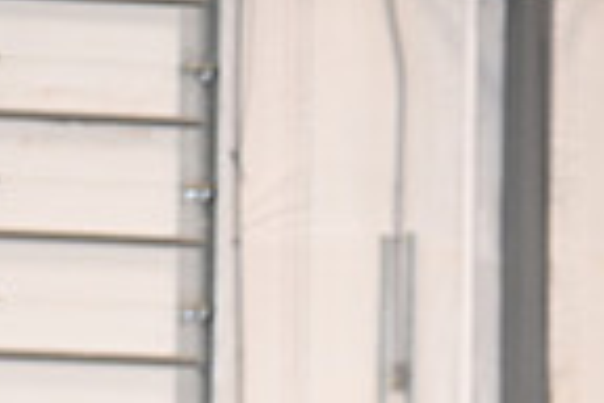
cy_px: 787
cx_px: 327
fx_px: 13539
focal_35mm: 807
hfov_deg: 2.6
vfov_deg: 1.7
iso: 1600
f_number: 2.8
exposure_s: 1/250
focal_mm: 200
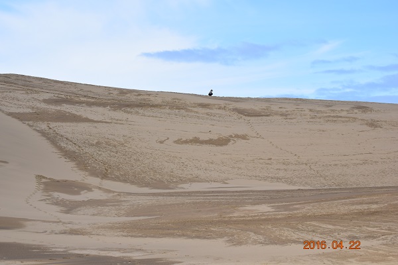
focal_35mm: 82
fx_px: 912
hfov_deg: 24.6
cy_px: 132
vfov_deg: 16.6
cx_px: 199
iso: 200
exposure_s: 1/400
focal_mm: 55
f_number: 10
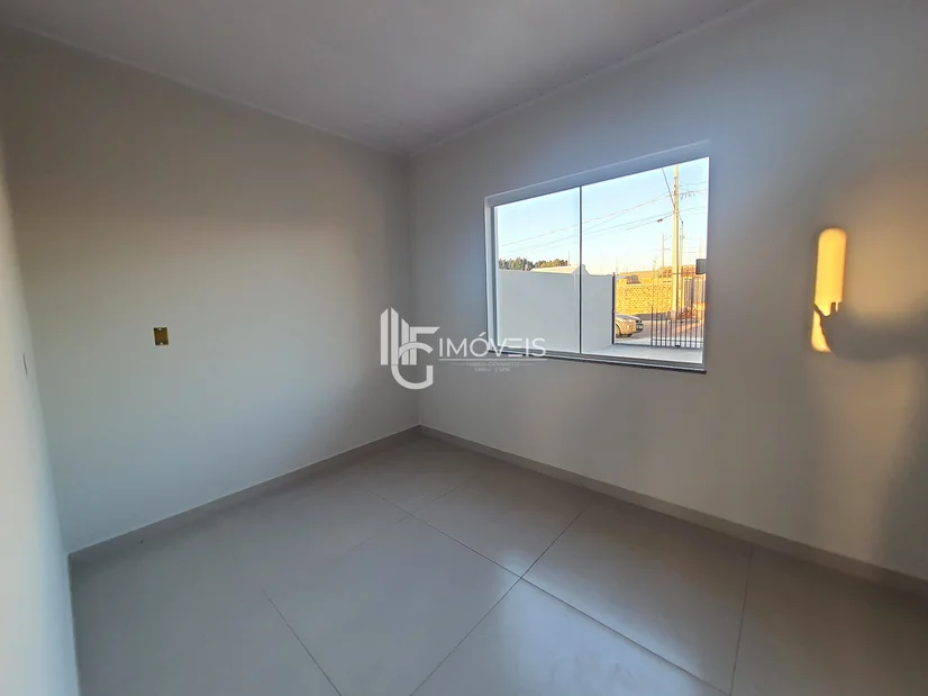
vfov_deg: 89.9
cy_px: 348
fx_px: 348
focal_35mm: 13
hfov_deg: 106.2
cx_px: 464
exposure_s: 1/60
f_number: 2.2
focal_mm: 1.74
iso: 125
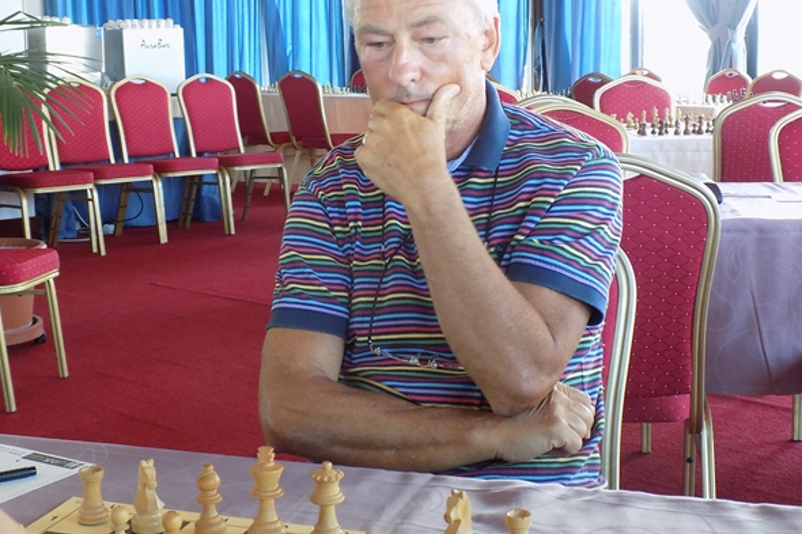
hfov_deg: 36.3
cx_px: 405
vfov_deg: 24.6
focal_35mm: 55
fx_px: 1225
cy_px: 243
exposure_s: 1/30
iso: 280
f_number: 3.9
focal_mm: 9.3
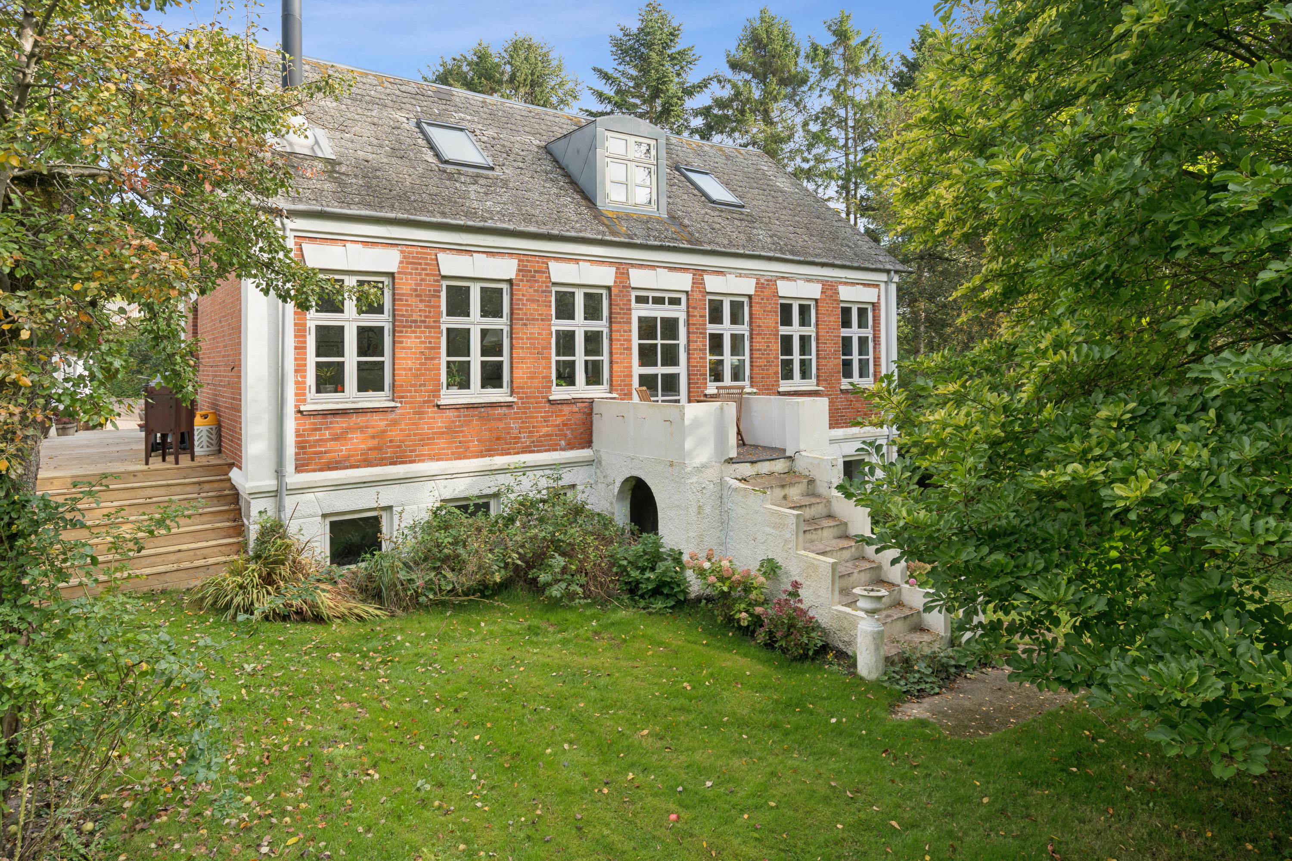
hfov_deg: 84.0
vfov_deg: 61.9
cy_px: 430
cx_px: 646
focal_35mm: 20
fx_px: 718
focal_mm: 20
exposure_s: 1/160
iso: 125
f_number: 6.3
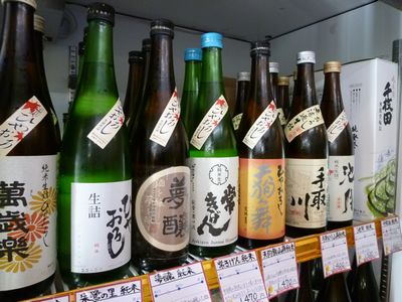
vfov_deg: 54.9
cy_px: 151
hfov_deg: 69.4
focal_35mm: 25
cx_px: 201
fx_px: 290
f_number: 2.8
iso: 400
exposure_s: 1/13
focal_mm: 4.5
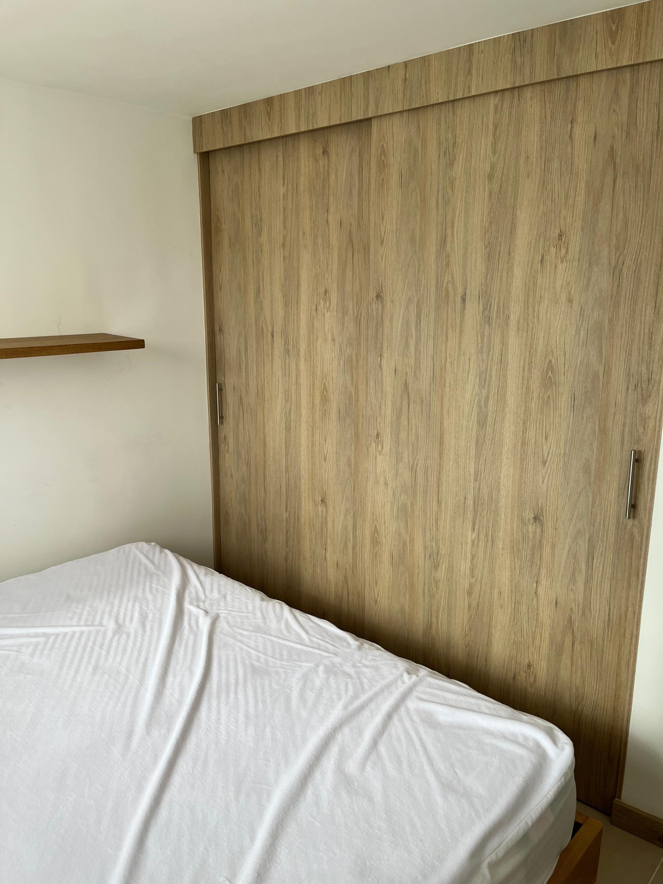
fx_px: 664
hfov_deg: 53.1
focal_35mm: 26
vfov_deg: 67.3
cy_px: 442
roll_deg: +0.1
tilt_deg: -13.6
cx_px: 332
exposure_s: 1/121
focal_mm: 5.1
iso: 64
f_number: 1.6
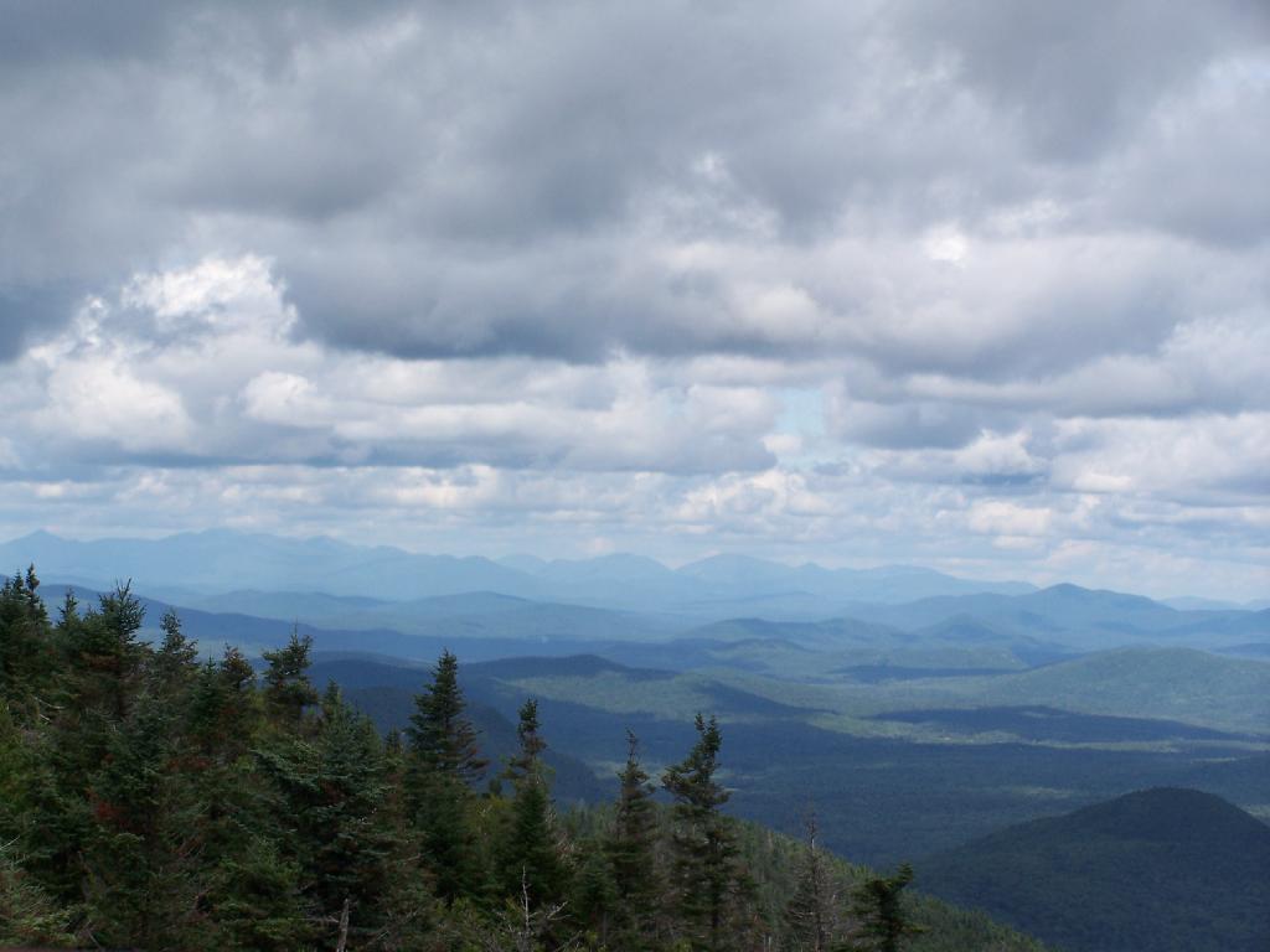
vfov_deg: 14.1
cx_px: 635
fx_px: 3852
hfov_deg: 18.7
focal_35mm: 105
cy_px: 476
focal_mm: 17.5
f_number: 4.5
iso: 80
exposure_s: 1/640
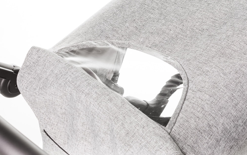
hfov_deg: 37.2
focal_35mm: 55
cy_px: 81
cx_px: 124
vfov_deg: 23.7
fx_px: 367
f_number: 11
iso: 100
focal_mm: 35
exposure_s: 1/40
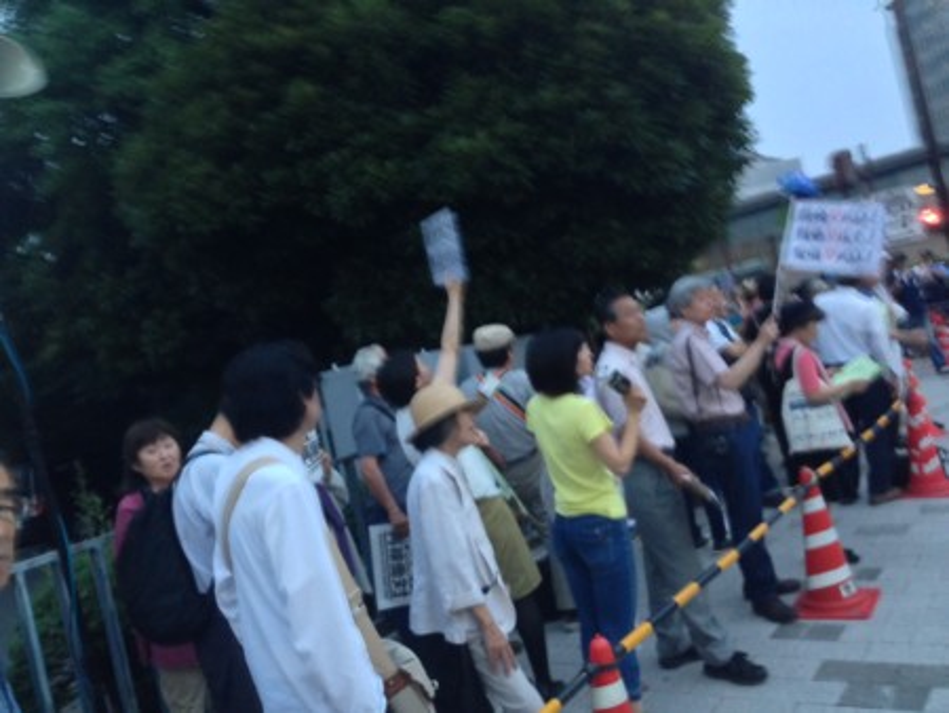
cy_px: 356
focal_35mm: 33
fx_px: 905
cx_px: 474
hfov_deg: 55.3
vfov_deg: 43.0
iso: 250
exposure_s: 1/20
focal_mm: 4.12
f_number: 2.4
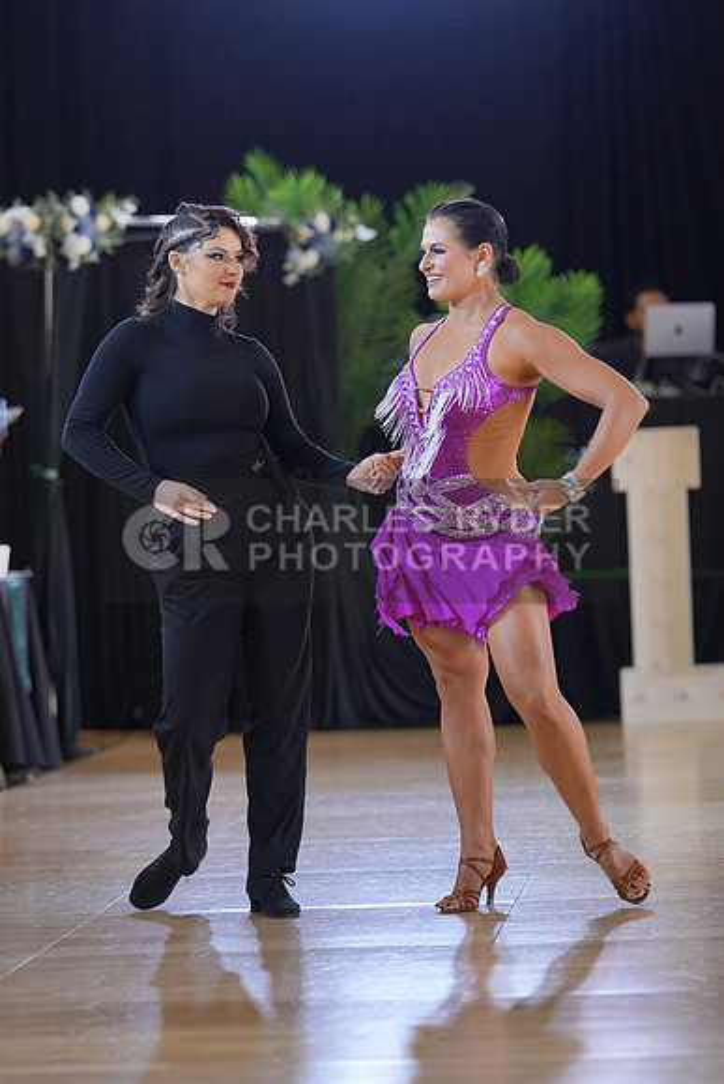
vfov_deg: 14.2
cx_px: 362
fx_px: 4371
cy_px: 542
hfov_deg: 9.5
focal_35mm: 145
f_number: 2
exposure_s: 1/500
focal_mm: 97
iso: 1000
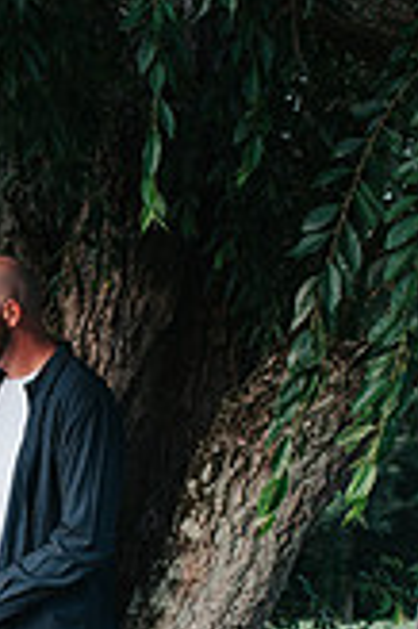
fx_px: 1675
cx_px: -46
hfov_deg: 13.9
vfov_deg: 21.0
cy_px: 514
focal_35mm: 96
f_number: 2.8
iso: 1000
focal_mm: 35
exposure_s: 1/1250
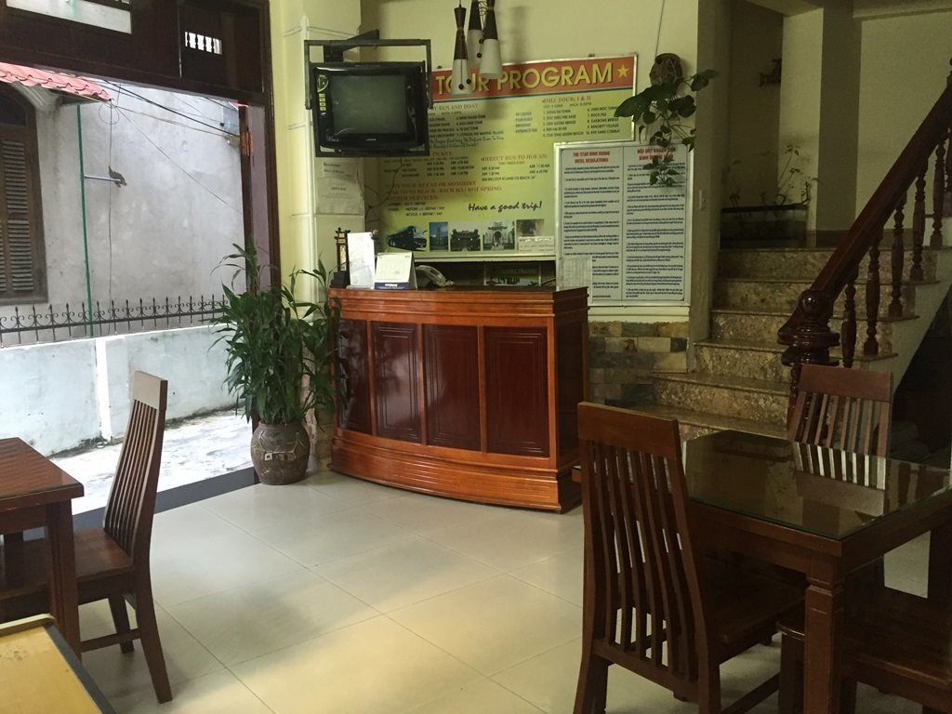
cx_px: 476
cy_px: 357
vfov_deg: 48.2
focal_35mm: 29
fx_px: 798
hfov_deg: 61.7
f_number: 2.2
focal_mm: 4.15
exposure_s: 1/33
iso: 200
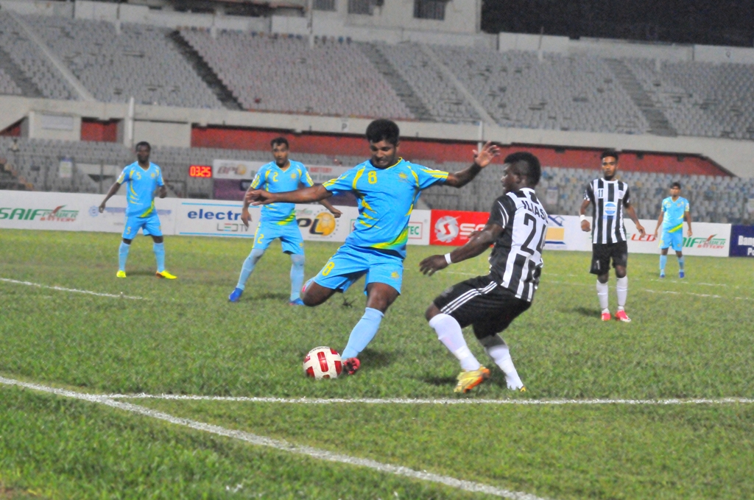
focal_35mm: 105
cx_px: 377
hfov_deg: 19.5
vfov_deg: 13.0
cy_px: 250
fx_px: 2195
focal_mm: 70
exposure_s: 1/500
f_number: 4.5
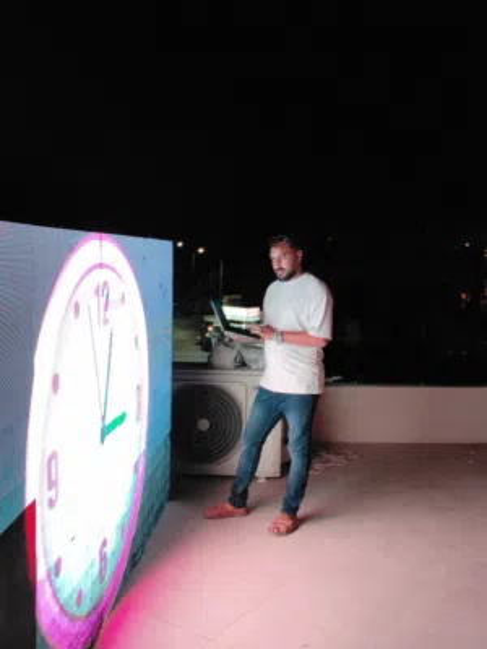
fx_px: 675
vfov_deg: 51.4
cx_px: 244
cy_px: 324
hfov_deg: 39.7
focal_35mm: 36
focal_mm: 4.05
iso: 350
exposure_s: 1/33.3
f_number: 1.8
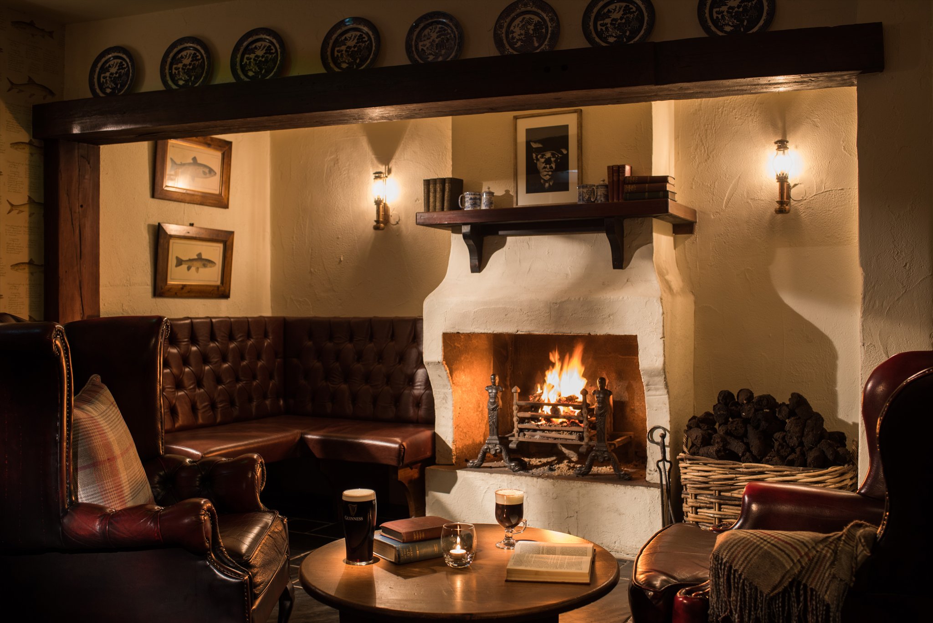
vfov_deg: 37.9
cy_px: 312
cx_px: 466
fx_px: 907
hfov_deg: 54.4
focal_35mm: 35
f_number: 4
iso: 400
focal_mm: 35
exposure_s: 1/10
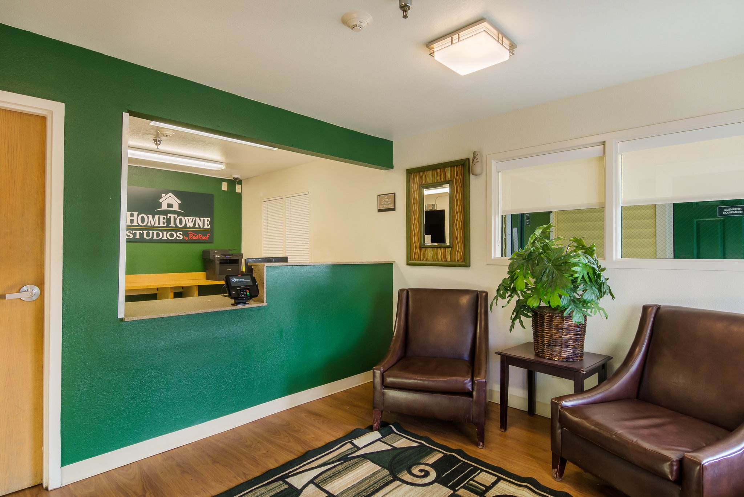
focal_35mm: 18
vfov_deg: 67.4
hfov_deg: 90.0
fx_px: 372
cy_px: 248
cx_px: 372
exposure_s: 1/5
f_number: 8
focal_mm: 12
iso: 400
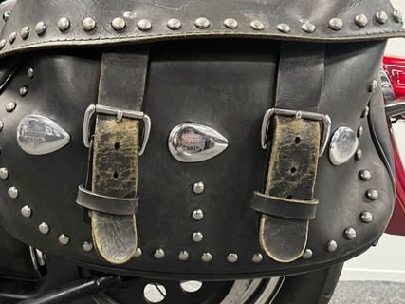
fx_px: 456
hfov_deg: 47.4
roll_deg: +0.0
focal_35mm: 39
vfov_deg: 36.7
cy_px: 180
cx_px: 151
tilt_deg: -0.8
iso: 640
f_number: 1.6
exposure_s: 1/33
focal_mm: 5.1
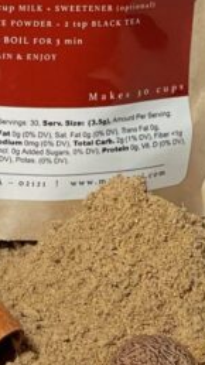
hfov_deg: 4.7
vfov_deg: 8.3
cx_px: 31
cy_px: -4
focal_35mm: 259
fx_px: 2505
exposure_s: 1/120
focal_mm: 7.5
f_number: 2.2
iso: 160
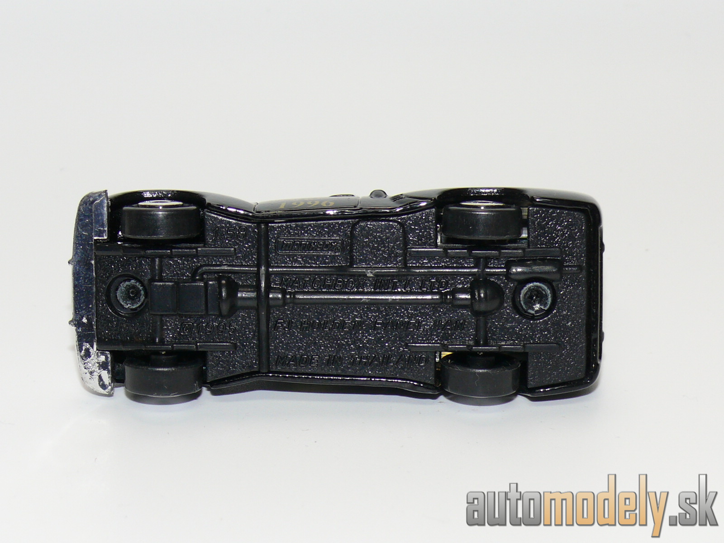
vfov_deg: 14.5
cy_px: 272
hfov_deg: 19.3
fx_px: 2133
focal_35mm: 102
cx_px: 362
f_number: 4
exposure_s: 1/30
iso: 100
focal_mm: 13.4
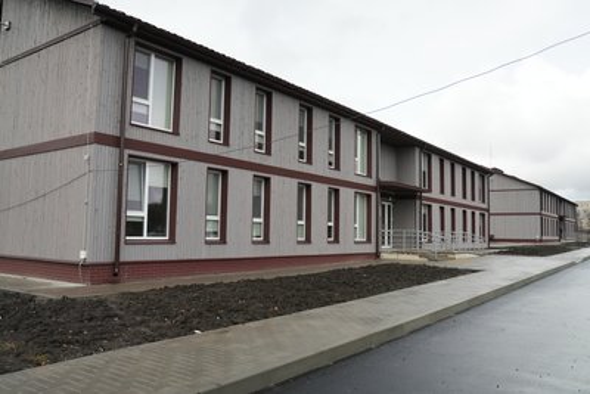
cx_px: 295
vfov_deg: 45.0
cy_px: 197
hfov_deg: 63.6
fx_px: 475
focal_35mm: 29
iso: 400
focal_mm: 29
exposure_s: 1/200
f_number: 2.8
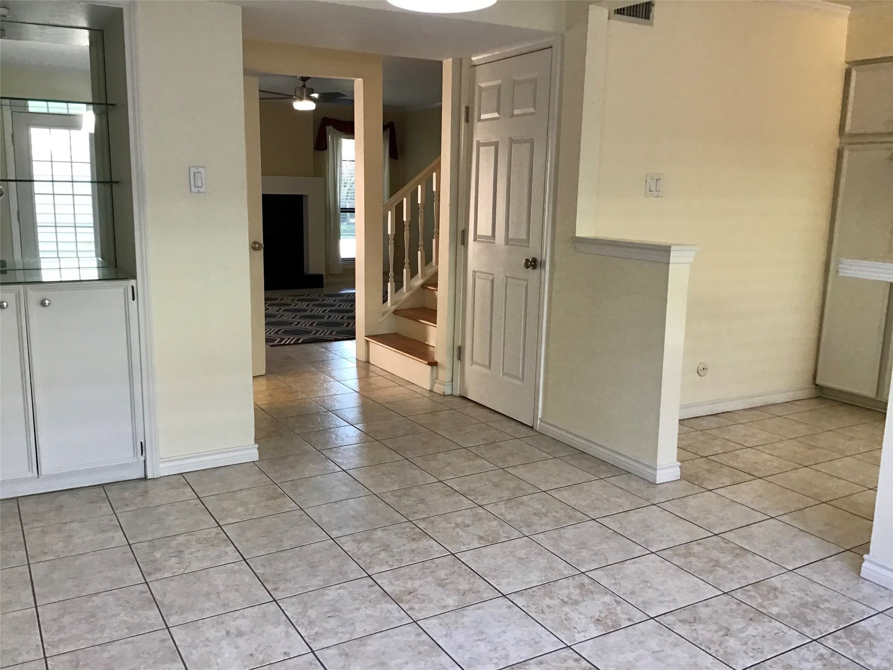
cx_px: 446
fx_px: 800
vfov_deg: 45.4
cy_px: 335
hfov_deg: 58.4
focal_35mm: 31
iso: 80
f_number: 2.4
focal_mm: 3.3
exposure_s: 1/30
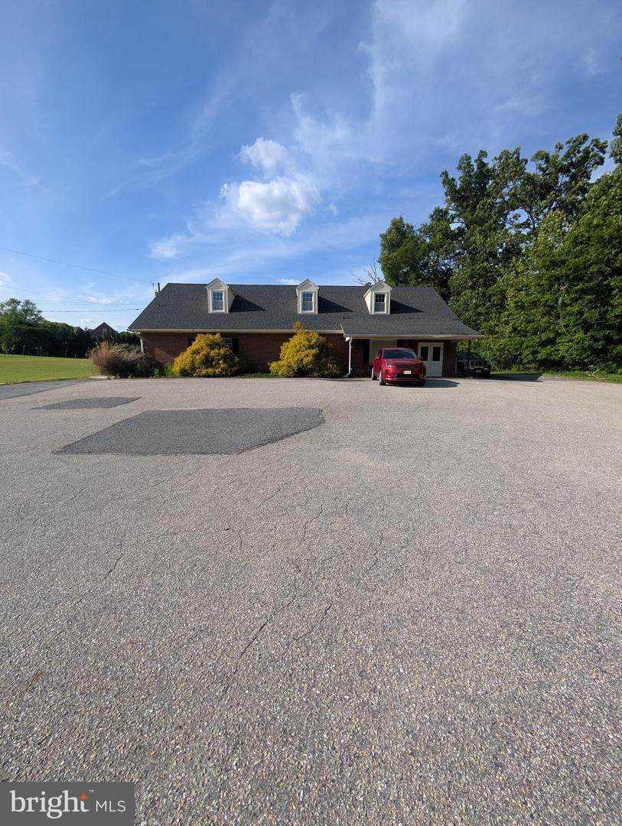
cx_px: 311
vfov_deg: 110.5
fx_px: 287
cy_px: 413
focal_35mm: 12
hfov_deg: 94.6
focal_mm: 2.02
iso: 53
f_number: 1.7
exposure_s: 1/2924
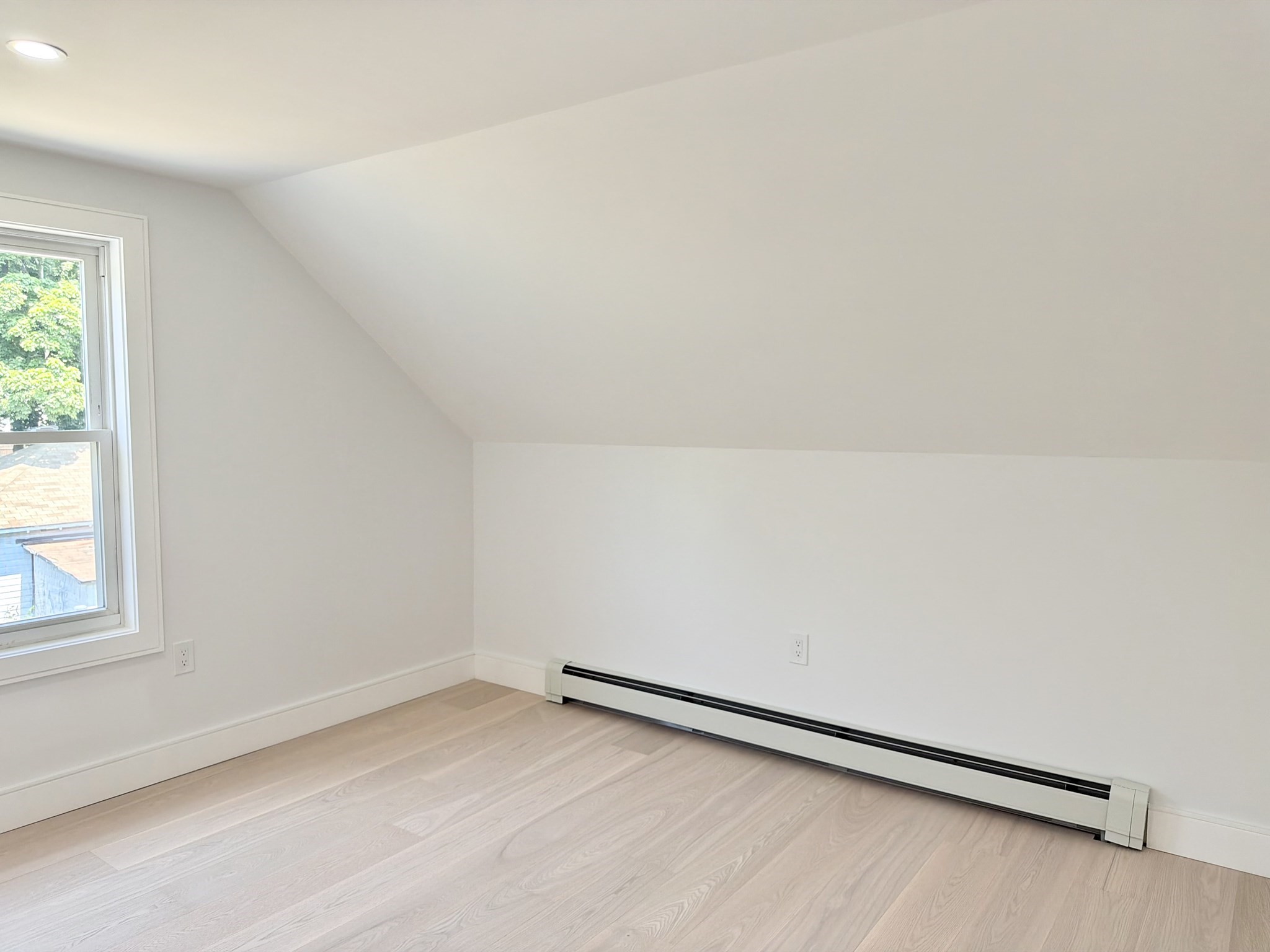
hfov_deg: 71.6
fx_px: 881
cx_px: 635
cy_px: 476
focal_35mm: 24
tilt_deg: -3.6
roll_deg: +0.3
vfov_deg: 56.8
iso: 80
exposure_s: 1/177
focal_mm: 6.76
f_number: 1.78
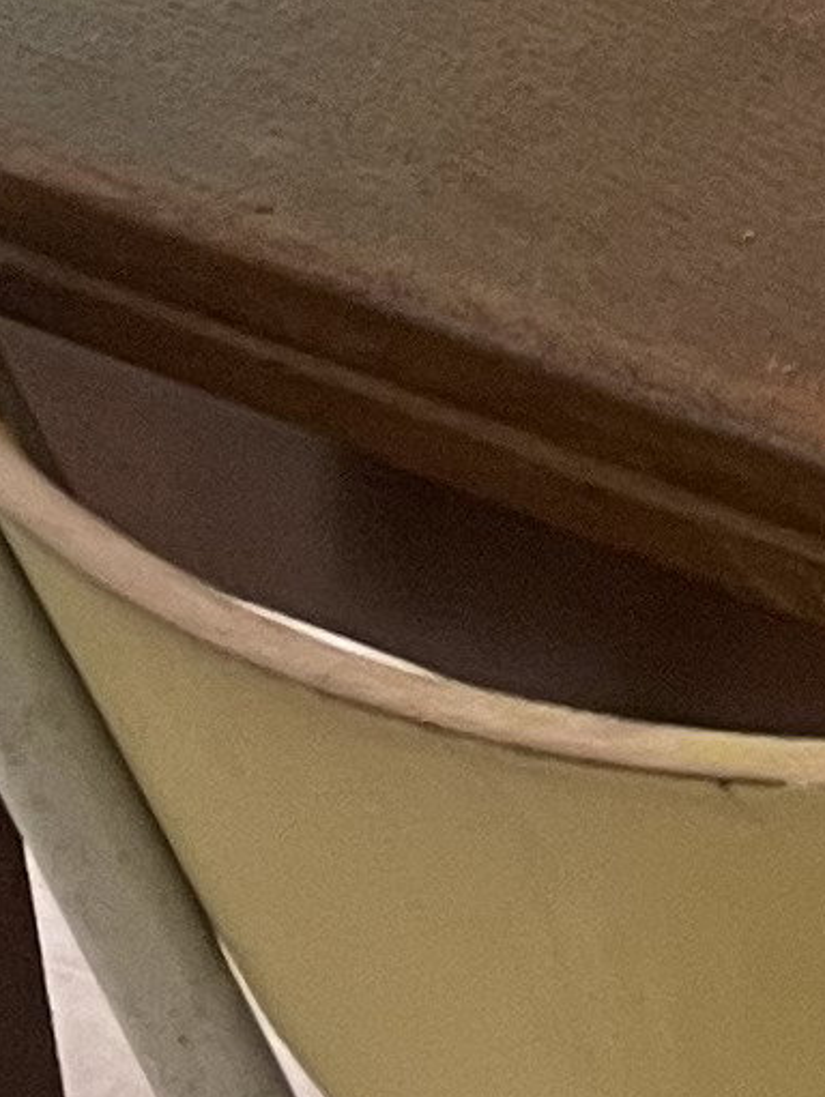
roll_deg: +2.6
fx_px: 6506
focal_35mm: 205
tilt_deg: -18.9
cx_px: 2108
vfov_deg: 8.9
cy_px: -1282
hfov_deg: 6.8
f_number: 1.6
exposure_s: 1/50
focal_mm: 4.2
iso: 100
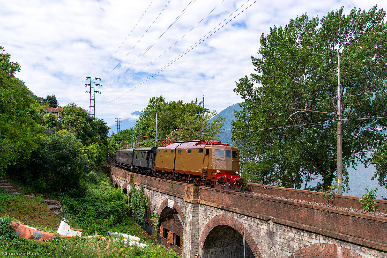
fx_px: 344
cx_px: 194
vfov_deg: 41.1
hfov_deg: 58.7
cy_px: 129
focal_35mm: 32
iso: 250
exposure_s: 1/640
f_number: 6.3
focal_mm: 32
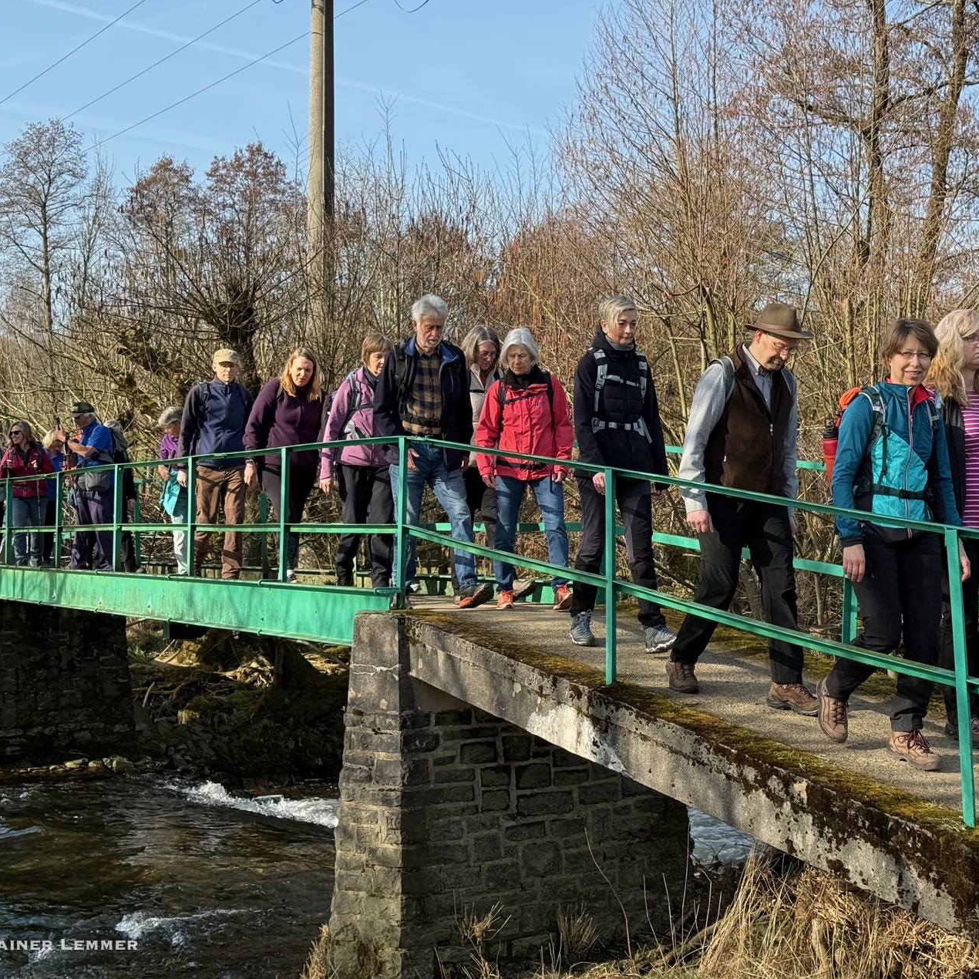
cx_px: 575
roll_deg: +0.0
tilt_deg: +3.7
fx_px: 1824
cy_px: 490
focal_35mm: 57
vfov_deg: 30.0
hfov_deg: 30.0
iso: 64
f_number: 1.78
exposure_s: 1/1608
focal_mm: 6.76
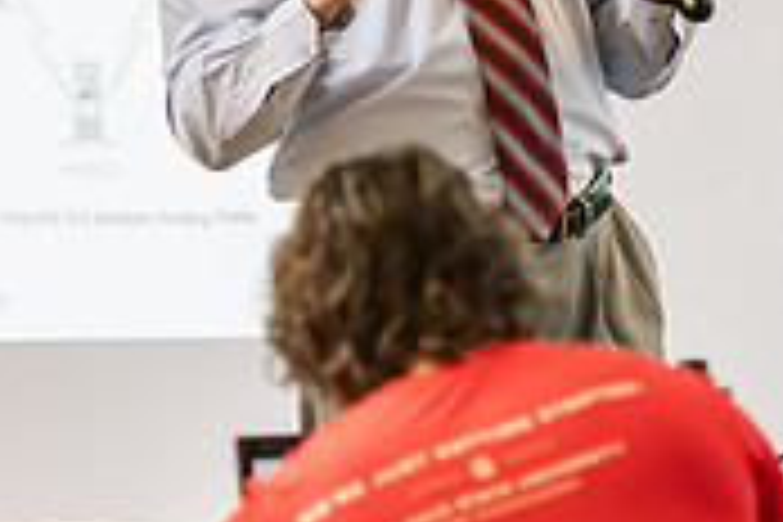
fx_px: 9787
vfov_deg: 3.1
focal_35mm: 450
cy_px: 70
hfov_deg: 4.6
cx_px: 644
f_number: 2.8
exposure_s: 1/200
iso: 1250
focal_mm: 135
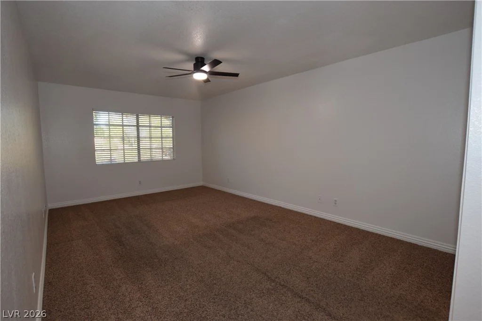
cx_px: 241
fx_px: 201
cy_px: 160
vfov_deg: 77.3
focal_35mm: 15
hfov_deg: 100.4
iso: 800
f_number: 5
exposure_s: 1/100
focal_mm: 10
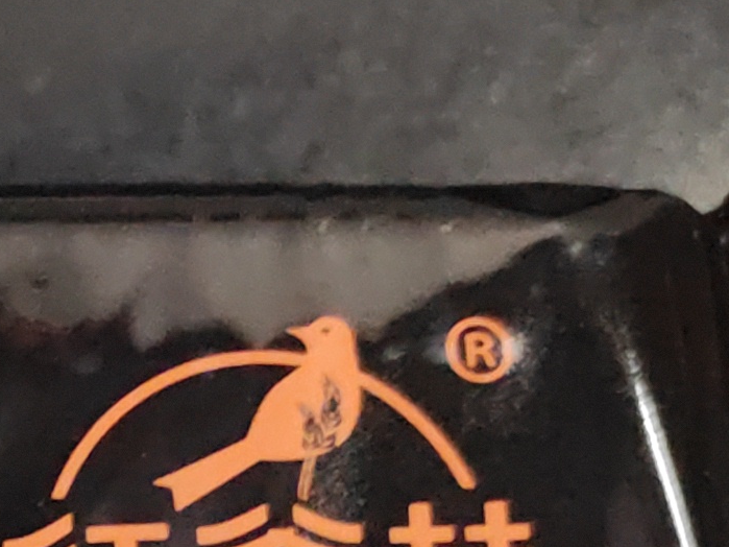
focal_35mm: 157
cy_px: 1230
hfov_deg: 11.1
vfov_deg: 8.7
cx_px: -873
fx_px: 3306
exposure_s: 1/50
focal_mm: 6.12
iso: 2500
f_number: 1.9
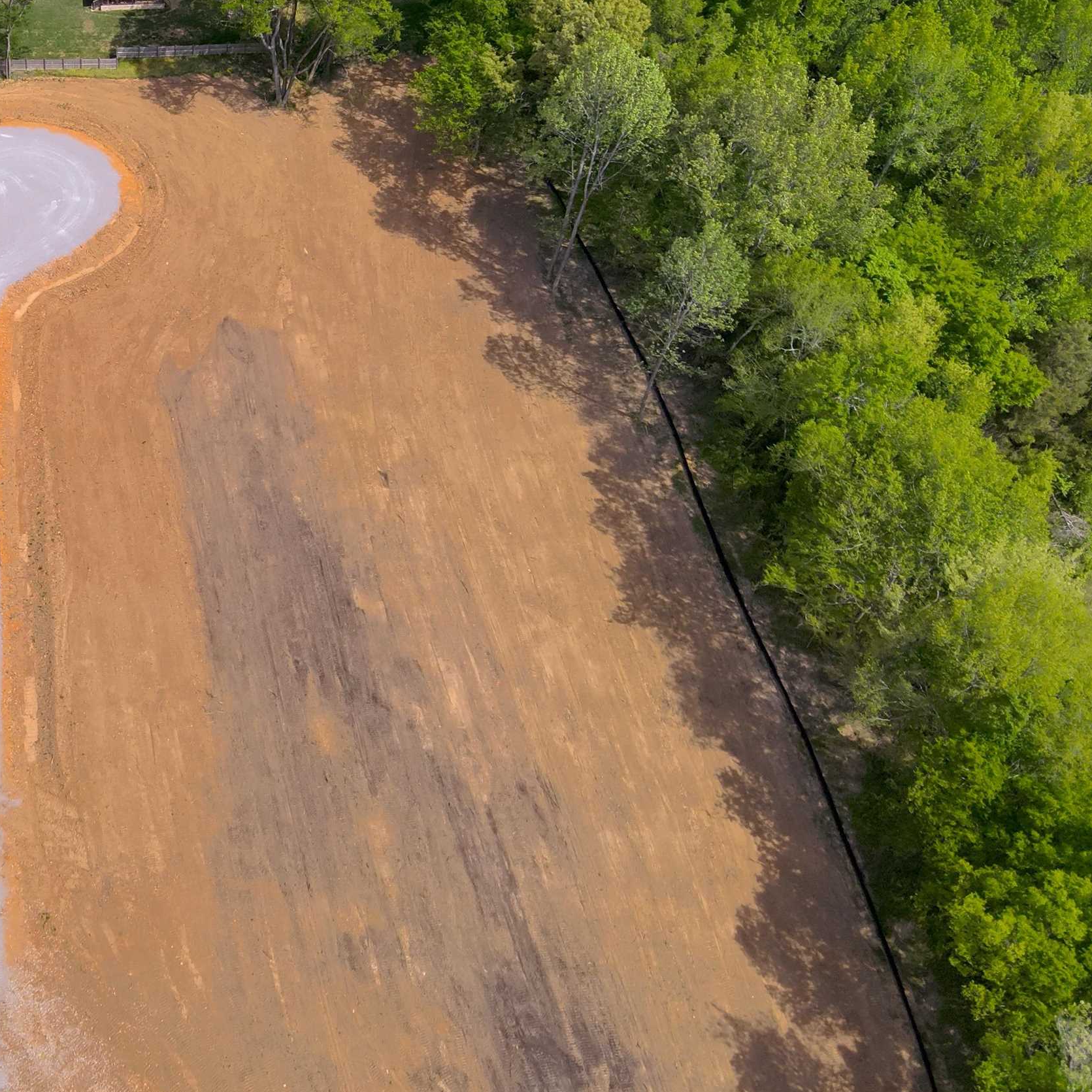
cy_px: 386
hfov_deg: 39.7
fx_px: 1392
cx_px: 107
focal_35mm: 39
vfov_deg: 42.4
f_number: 2.8
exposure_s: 1/800
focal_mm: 4.4
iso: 100
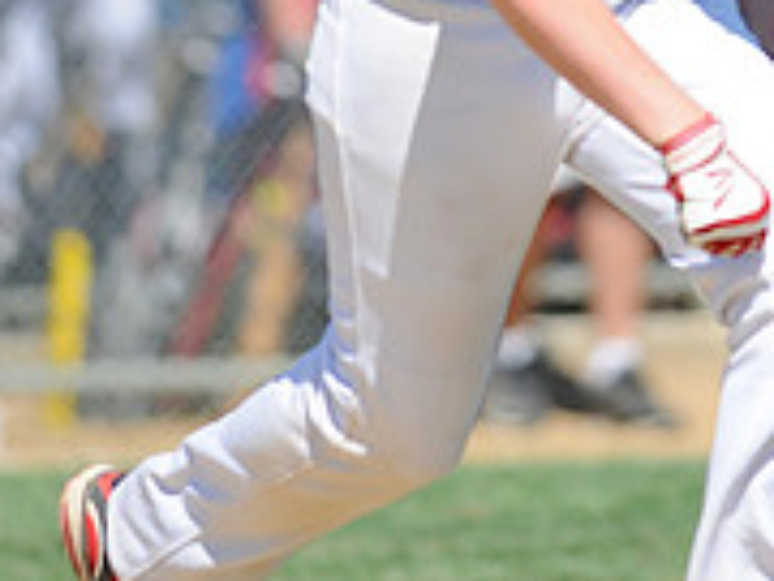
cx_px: 522
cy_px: -383
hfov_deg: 1.8
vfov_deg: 1.4
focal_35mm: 1080
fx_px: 24148
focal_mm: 300
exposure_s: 1/1600
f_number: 4
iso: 200
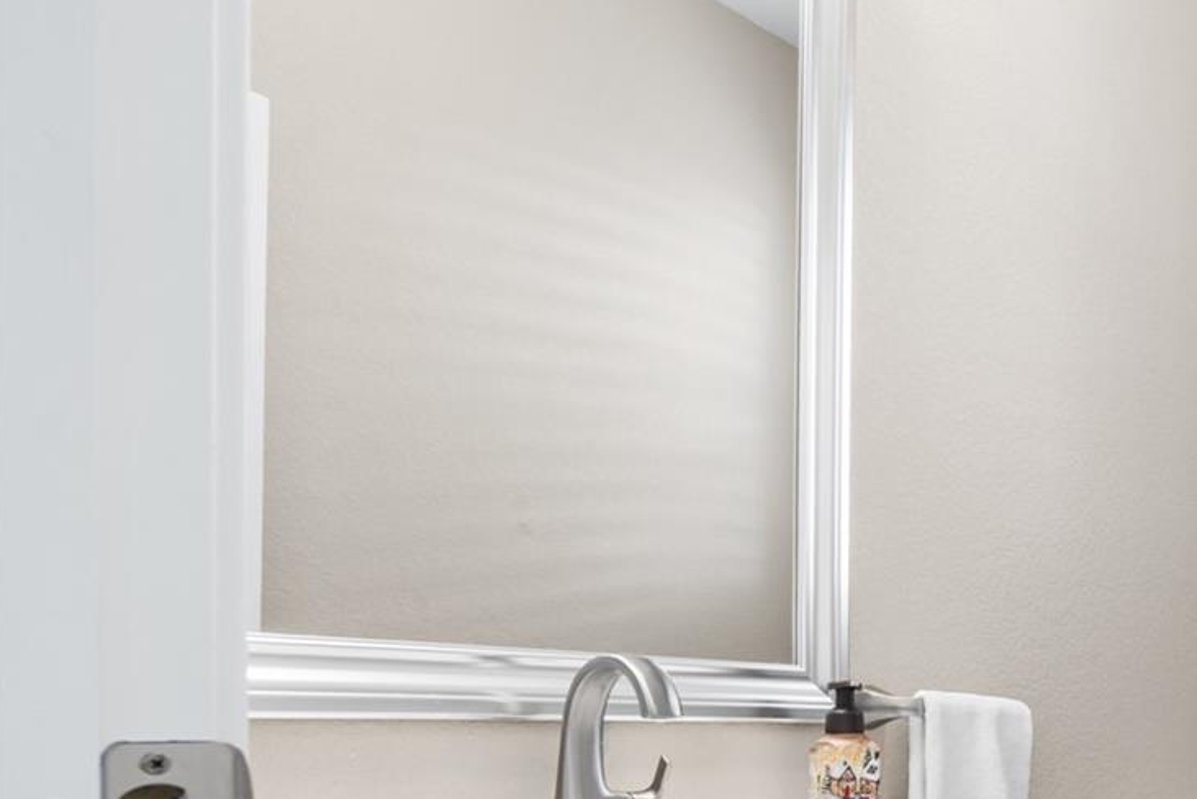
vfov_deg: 35.7
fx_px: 1164
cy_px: 712
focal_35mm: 35
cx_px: 1277
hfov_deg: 43.7
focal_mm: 16
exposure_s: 1/1.25
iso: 200
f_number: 8
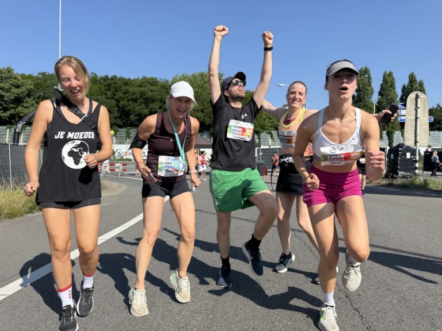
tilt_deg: -2.0
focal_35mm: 24
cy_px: 166
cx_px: 221
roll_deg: -1.8
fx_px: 306
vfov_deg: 56.8
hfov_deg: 71.6
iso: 80
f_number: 1.78
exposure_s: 1/4673
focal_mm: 6.76
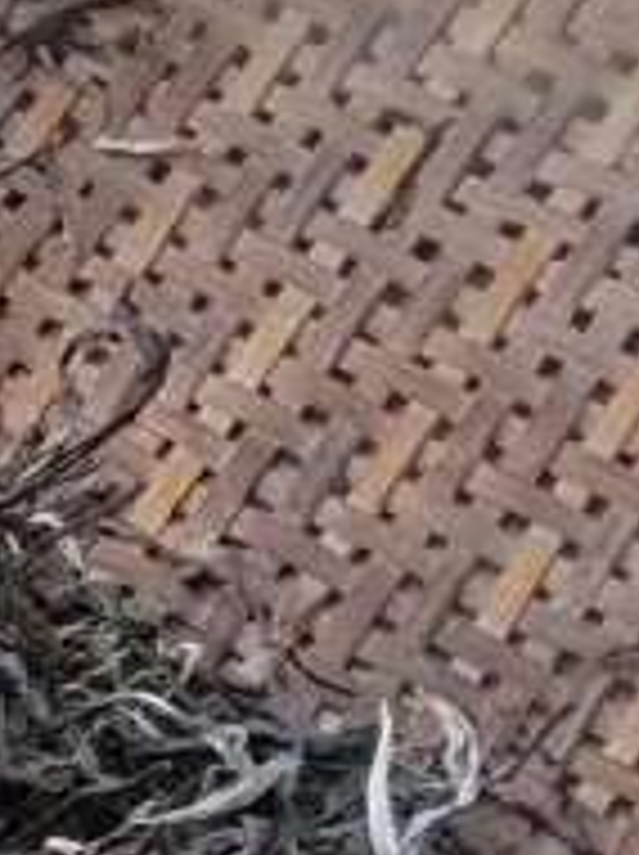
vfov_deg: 18.2
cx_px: -801
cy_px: 1438
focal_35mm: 90
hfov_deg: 13.1
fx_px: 2220
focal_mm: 1.68
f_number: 2.2
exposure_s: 1/159
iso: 100
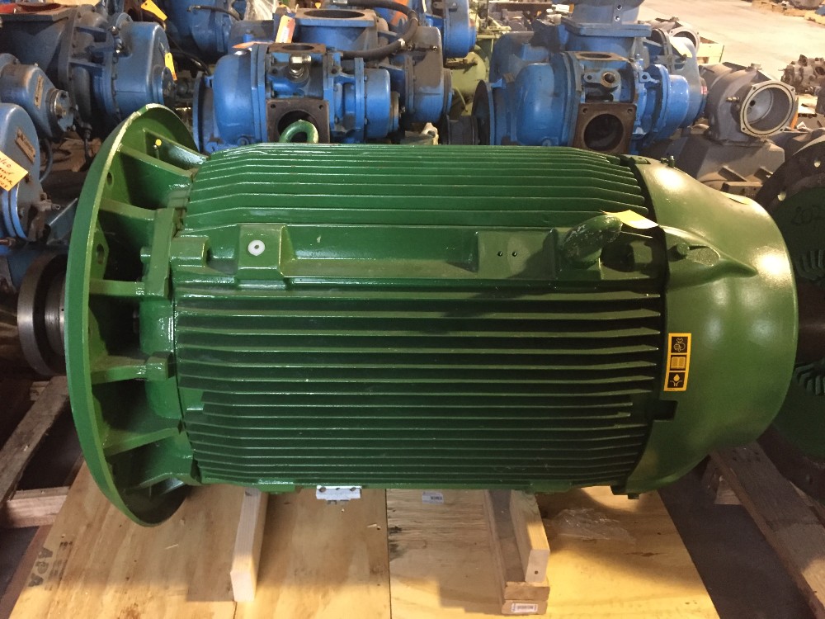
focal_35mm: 29
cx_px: 412
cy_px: 310
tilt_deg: -30.4
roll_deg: -2.7
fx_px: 691
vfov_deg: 48.2
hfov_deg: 61.7
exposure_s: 1/15
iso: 320
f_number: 2.2
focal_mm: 4.15
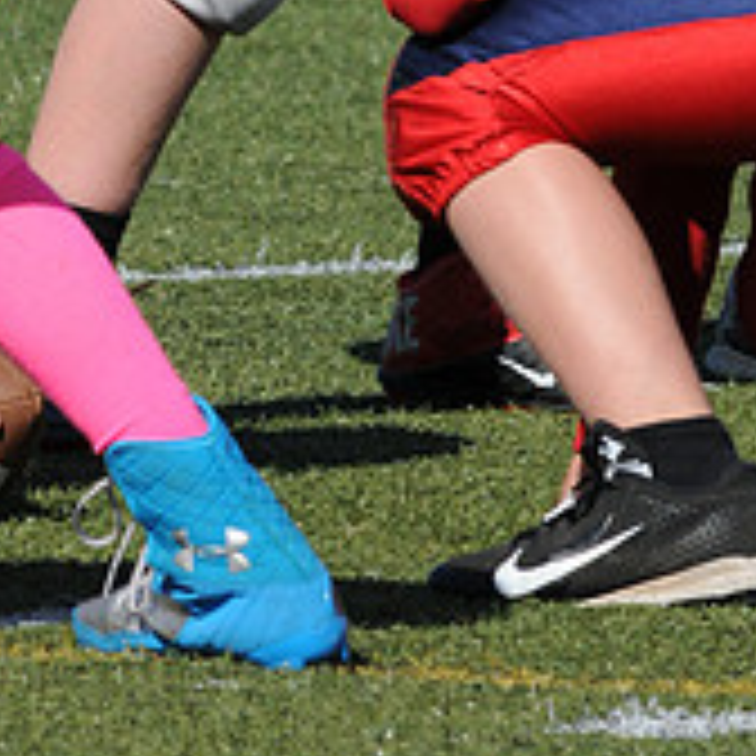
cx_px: 241
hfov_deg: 1.3
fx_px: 32640
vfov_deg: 1.3
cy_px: -500
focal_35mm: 1321
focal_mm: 300
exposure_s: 1/500
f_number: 10
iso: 200
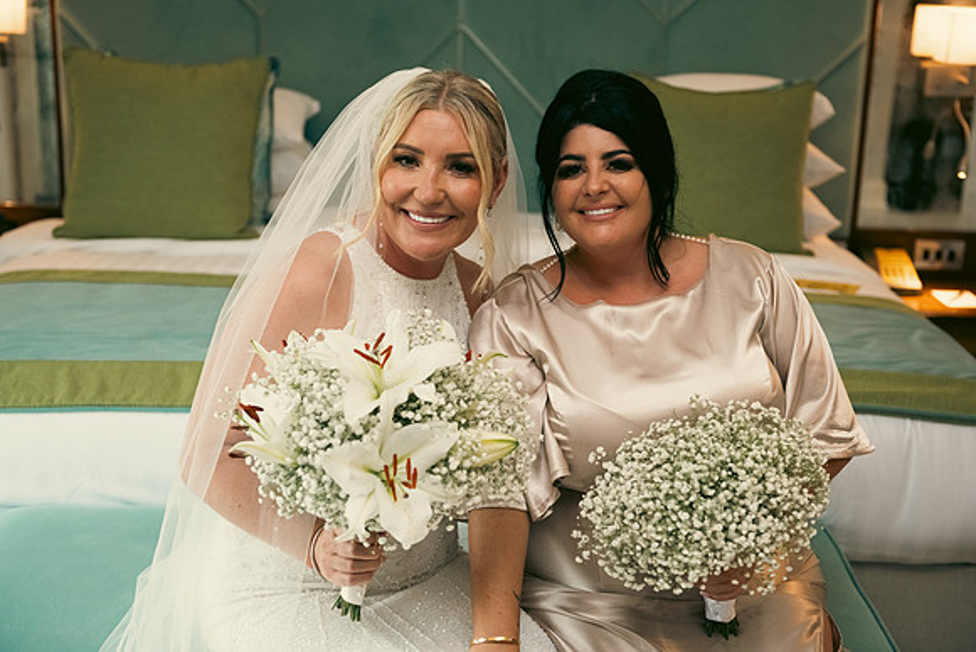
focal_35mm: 52
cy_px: 326
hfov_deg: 38.2
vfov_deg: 26.0
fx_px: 1410
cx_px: 488
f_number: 3.5
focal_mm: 52
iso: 800
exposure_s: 1/160
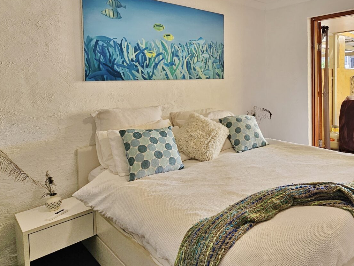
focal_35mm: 24
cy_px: 88
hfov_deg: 67.0
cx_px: 266
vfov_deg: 55.6
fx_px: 245
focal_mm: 2.2
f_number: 2.2
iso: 50
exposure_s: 1/50
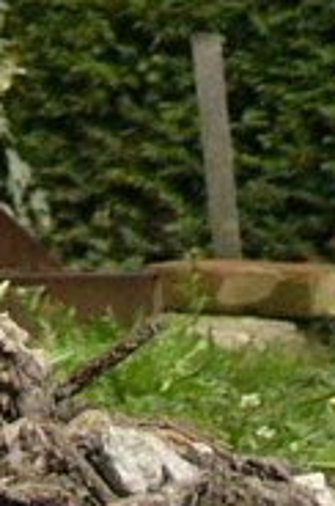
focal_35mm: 435
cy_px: -575
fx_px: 6094
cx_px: -198
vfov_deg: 4.7
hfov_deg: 3.1
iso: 50
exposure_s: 1/400
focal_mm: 10
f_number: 3.7
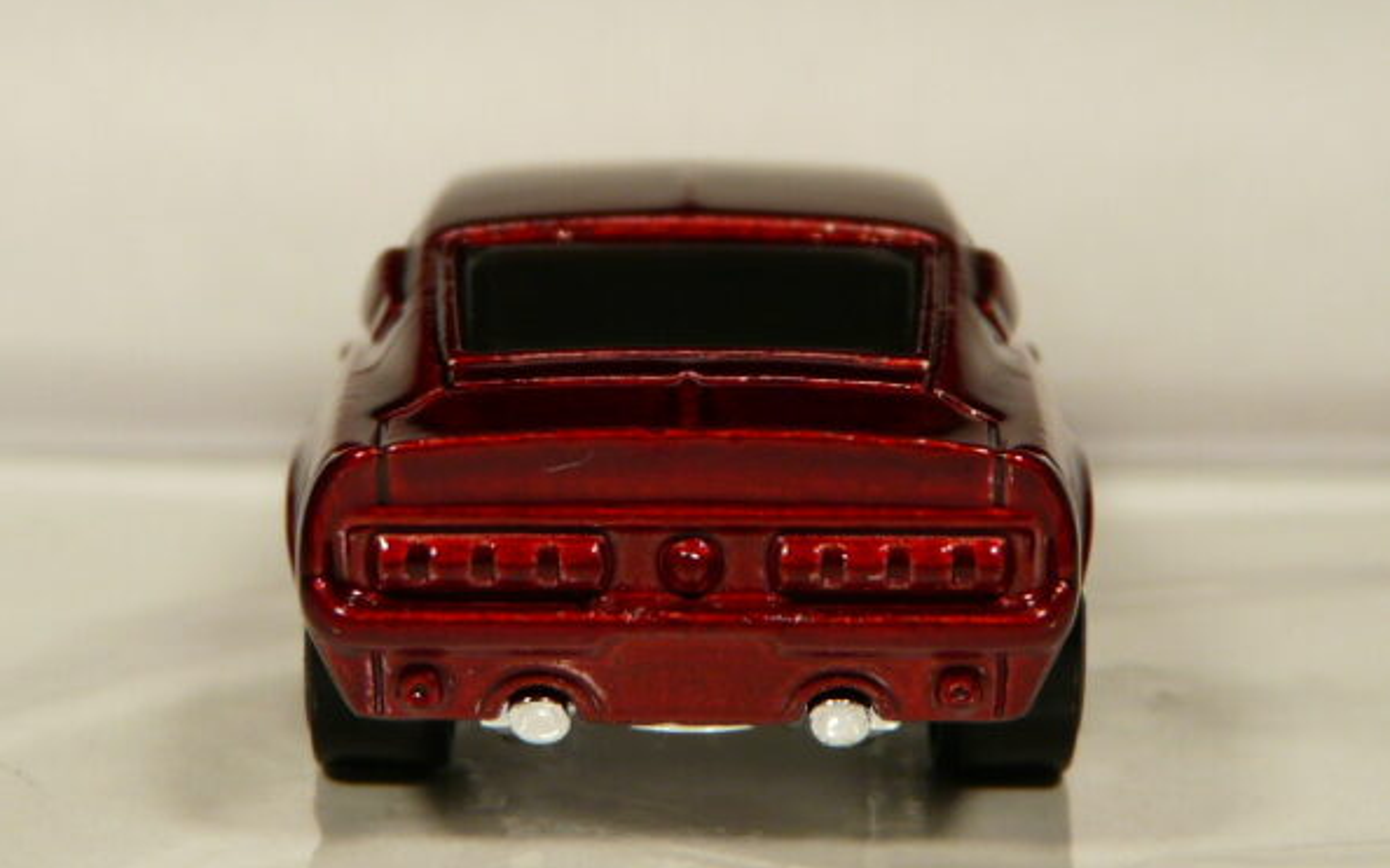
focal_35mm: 90
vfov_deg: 14.5
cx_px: 697
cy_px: 349
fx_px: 3409
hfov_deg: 23.0
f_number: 3.2
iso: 100
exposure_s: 1/100
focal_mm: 8.8
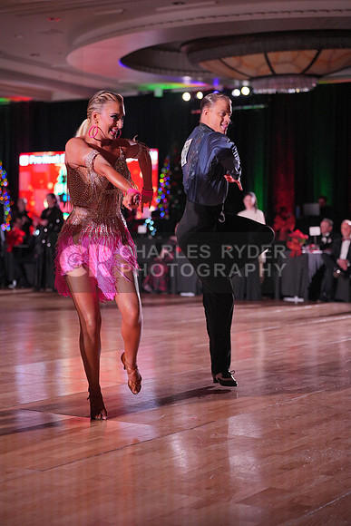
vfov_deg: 28.8
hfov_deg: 19.5
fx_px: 1023
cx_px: 176
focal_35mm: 70
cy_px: 263
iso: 2500
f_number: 2.8
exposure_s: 1/800
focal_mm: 70
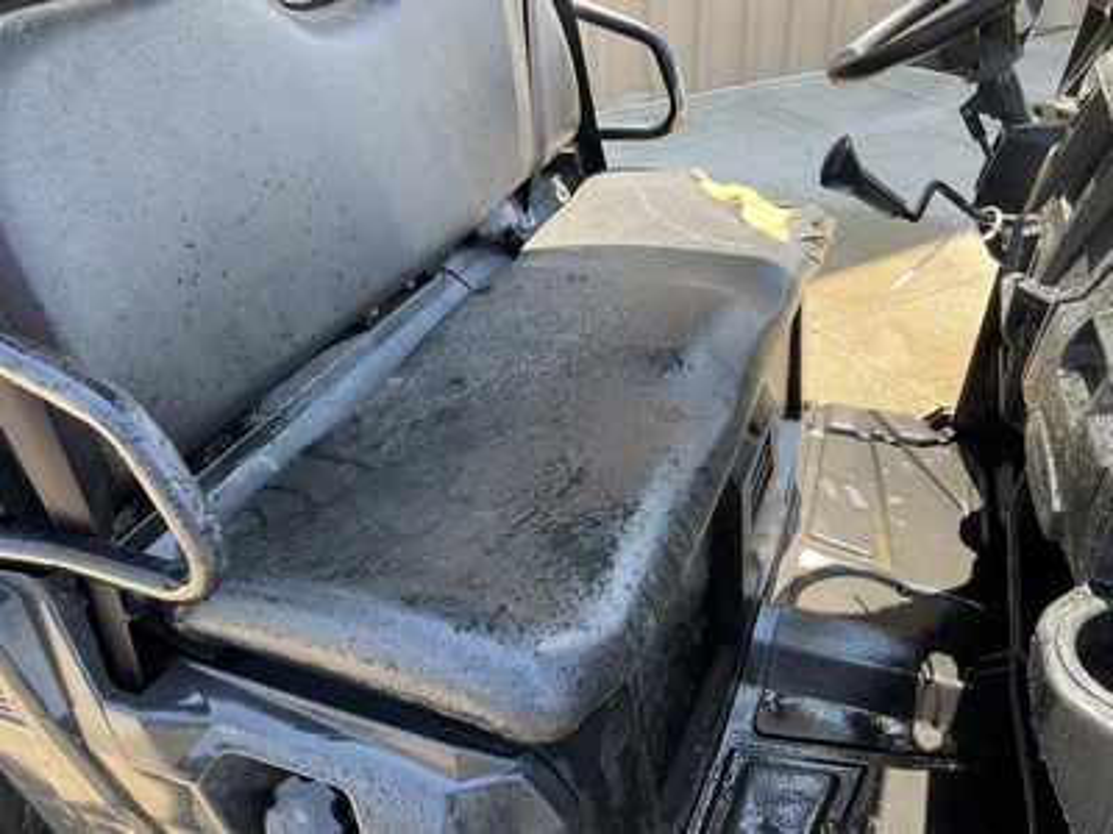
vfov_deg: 48.2
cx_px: 556
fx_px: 932
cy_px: 417
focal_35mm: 29
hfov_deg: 61.7
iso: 25
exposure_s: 1/172
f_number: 1.8
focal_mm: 3
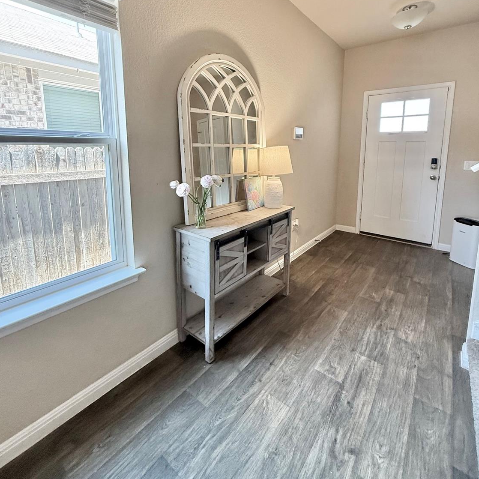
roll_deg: -0.7
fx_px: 266
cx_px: 245
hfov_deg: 84.0
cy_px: 186
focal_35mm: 17
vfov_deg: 82.7
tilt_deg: -7.3
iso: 320
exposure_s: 1/60
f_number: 2.2
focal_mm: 2.22
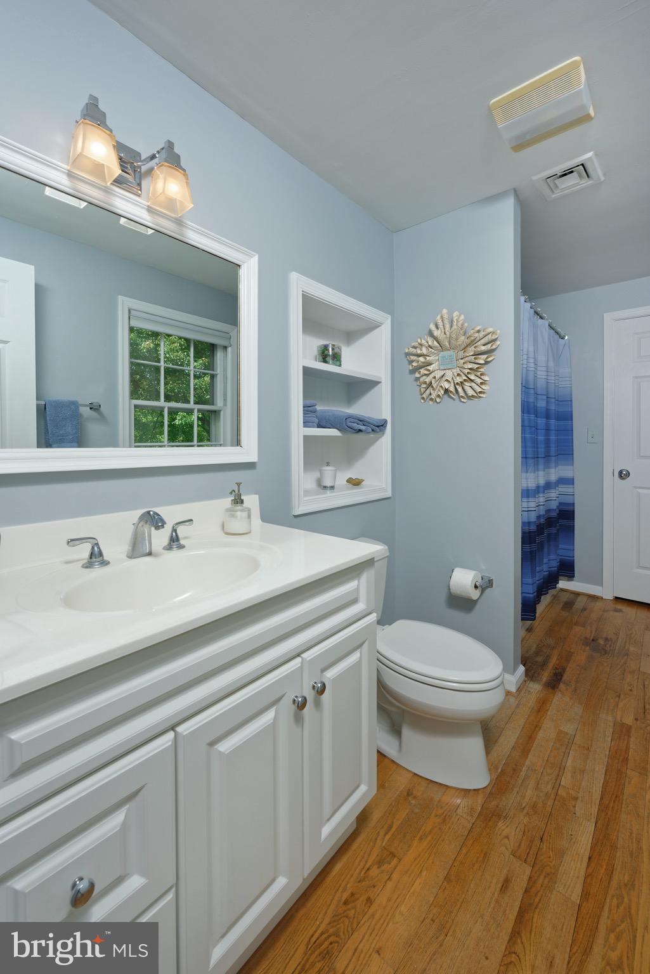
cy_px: 487
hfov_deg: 81.2
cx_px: 325
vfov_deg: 104.2
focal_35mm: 14
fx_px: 379
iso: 320
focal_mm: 14
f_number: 14
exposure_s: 1/80
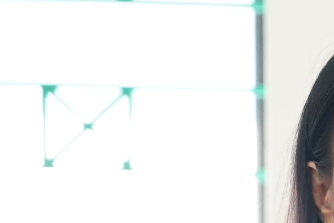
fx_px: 3287
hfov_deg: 5.5
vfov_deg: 3.8
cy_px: 533
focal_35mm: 354
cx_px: 960
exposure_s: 1/125
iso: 1000
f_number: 3.2
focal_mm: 59.9
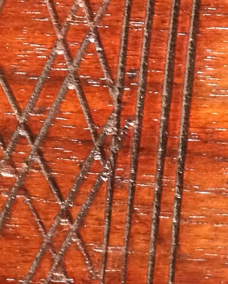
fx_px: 1138
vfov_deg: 14.2
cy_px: 58
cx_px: -324
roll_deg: -0.7
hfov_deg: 10.0
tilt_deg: -17.9
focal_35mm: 135
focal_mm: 4.15
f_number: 2.2
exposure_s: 1/25
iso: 320
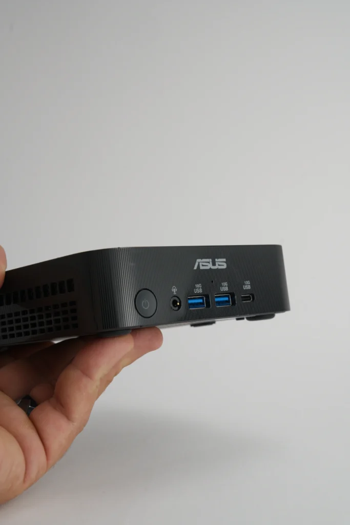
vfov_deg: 33.4
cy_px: 262
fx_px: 875
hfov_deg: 22.6
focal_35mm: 60
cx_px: 175
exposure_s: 1/100
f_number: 11
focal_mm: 60
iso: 160
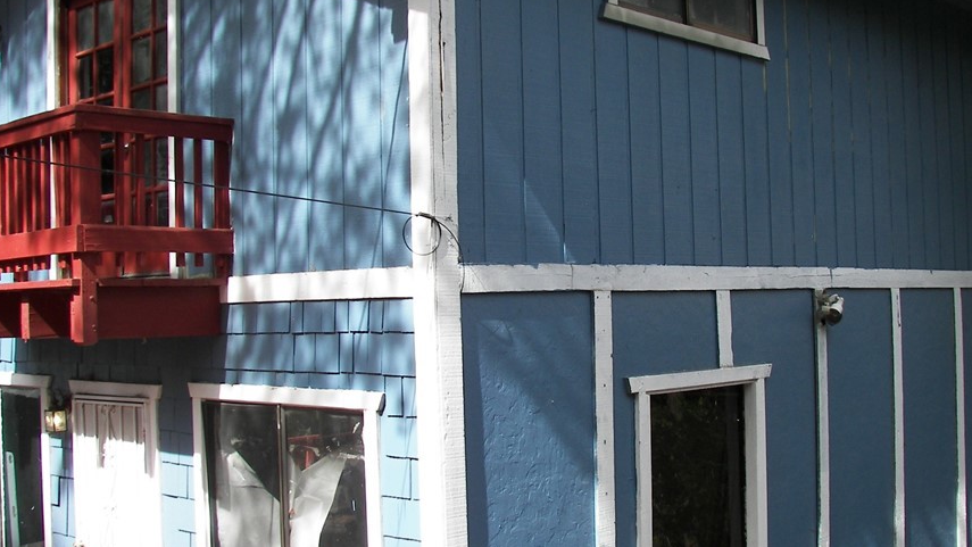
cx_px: 517
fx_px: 1211
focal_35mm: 47
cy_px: 324
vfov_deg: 25.4
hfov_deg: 43.7
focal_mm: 6
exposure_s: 1/320
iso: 50
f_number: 2.8
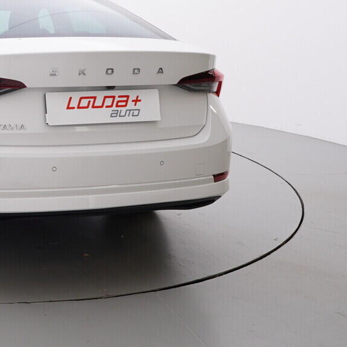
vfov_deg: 34.9
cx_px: -49
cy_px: 107
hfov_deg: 30.9
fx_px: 545
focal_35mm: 48
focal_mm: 15
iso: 200
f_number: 5
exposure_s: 1/80
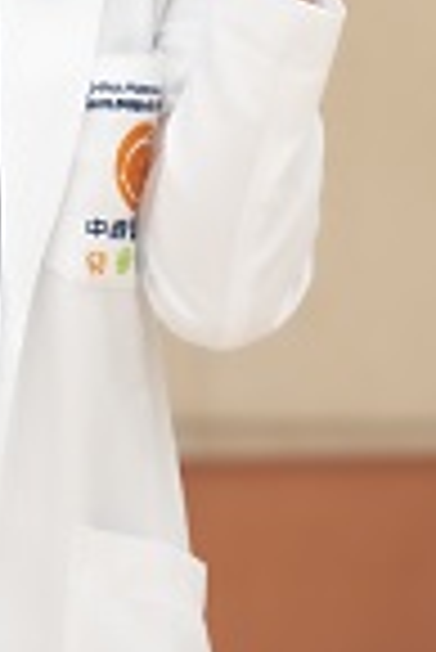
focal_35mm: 480
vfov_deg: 4.3
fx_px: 8699
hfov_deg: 2.9
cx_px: -54
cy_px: 97
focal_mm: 155
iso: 800
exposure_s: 1/125
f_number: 3.5
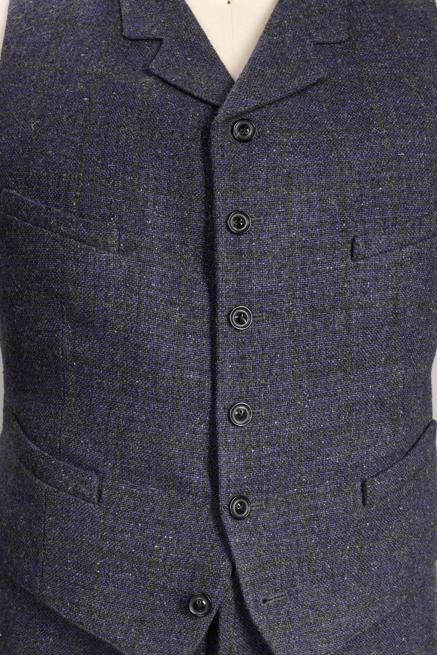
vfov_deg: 33.4
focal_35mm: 60
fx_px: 1092
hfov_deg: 22.6
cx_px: 224
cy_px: 365
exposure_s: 1/40
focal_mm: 32
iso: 320
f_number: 5.6
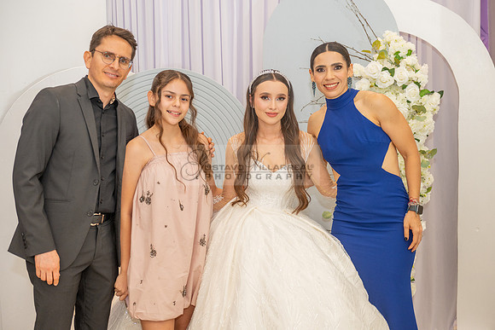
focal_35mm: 48
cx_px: 248
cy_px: 165
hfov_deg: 41.1
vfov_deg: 28.1
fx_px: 660
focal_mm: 48
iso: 640
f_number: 3.5
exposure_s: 1/160
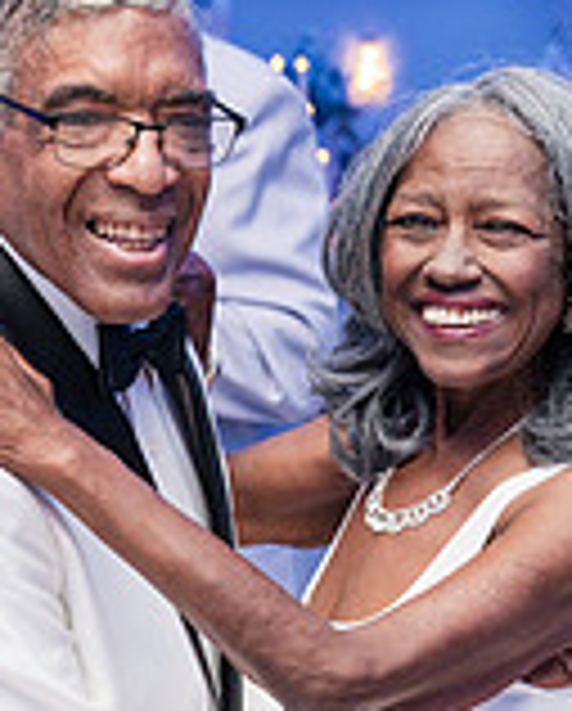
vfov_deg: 18.1
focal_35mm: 104
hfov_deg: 14.9
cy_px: 634
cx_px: 284
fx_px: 2194
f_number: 4
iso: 3200
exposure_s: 1/250
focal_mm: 39
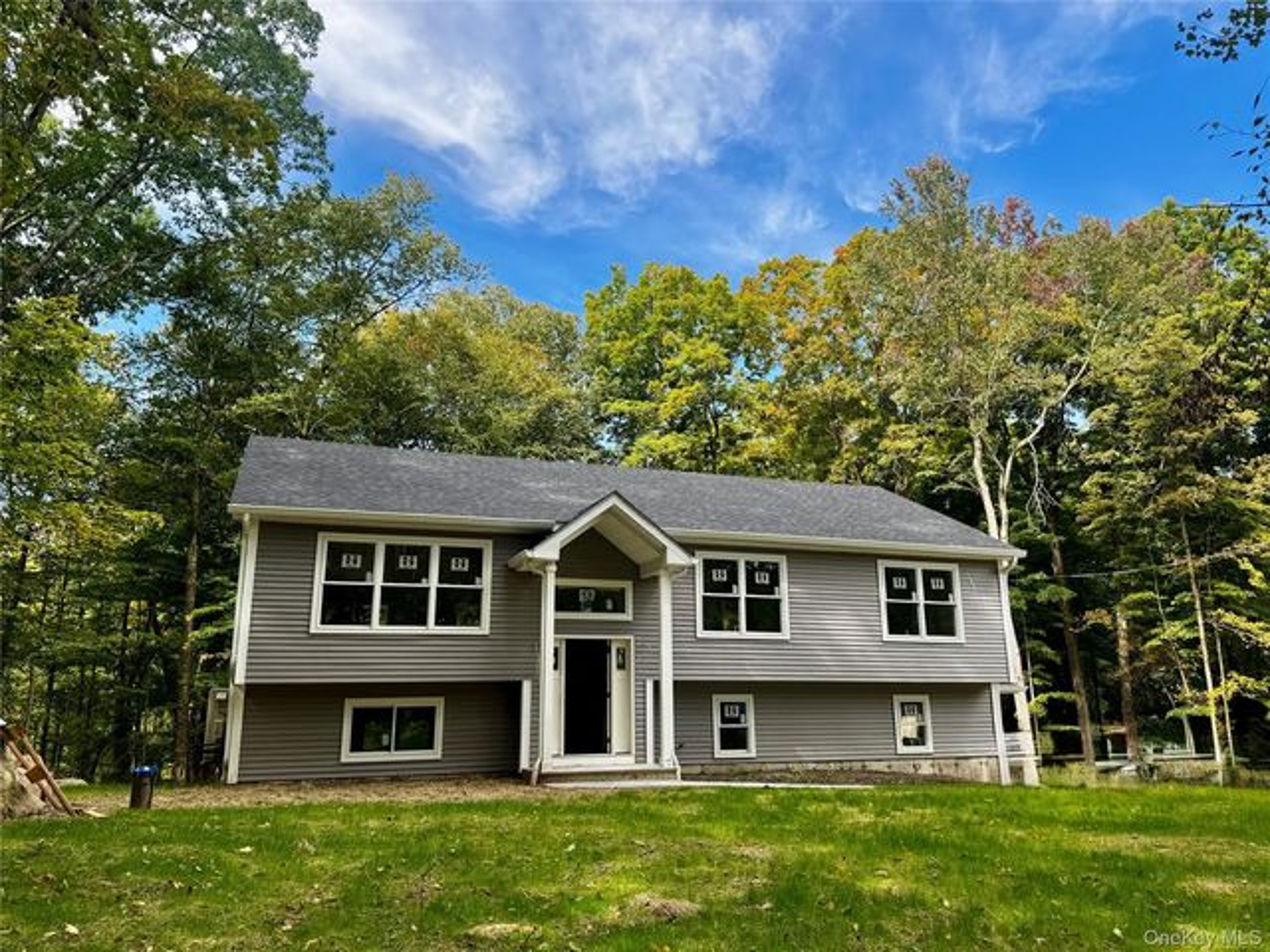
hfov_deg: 71.6
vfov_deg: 56.8
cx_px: 635
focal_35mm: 24
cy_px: 476
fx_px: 881
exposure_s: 1/1042
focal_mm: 6.76
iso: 80
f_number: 1.78
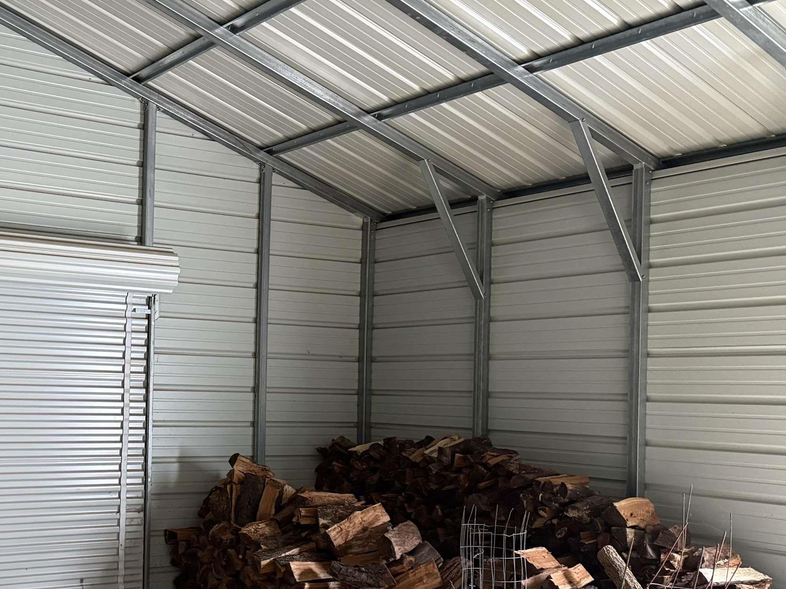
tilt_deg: +1.1
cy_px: 387
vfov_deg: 32.6
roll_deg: -1.8
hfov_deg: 40.3
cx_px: 106
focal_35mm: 44
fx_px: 999
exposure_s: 1/60
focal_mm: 6.76
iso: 640
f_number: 1.78
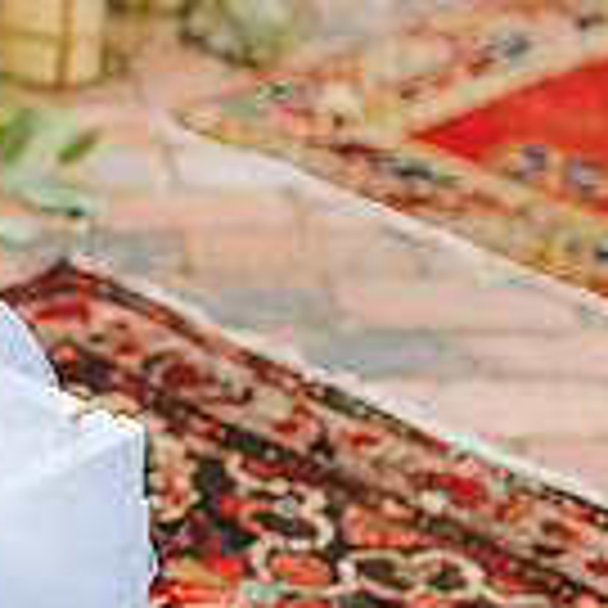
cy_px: 520
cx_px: -395
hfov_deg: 12.0
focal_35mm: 137
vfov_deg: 12.7
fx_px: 2722
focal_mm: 35
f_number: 2.2
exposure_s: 1/800
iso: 100
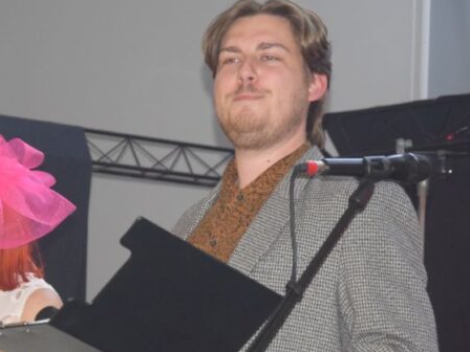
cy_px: 266
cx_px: 116
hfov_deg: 10.0
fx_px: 2688
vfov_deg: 7.5
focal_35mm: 198
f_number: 5.3
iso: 3200
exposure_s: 1/60
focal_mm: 80
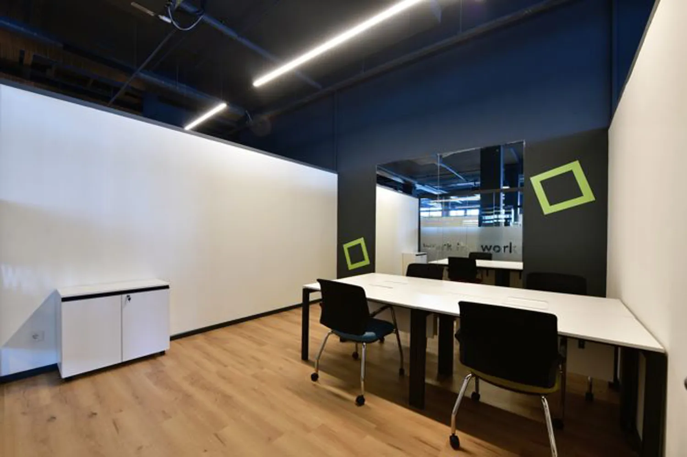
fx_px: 267
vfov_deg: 81.2
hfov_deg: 104.3
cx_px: 344
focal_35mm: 14
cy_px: 228
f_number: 8
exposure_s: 1/25
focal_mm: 14
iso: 1000
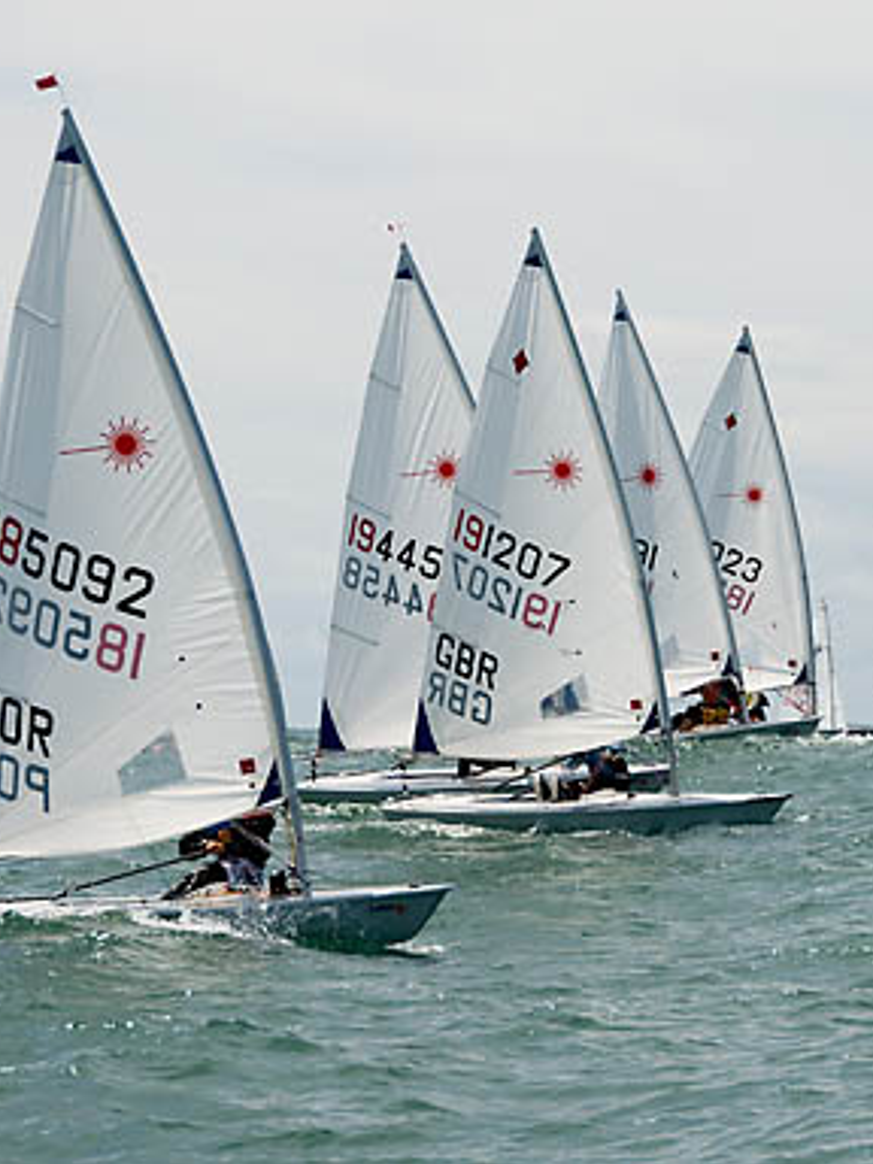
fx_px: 6591
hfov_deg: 7.6
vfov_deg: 10.1
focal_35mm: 196
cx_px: 661
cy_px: 580
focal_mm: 90
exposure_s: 1/1250
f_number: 7.1
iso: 200
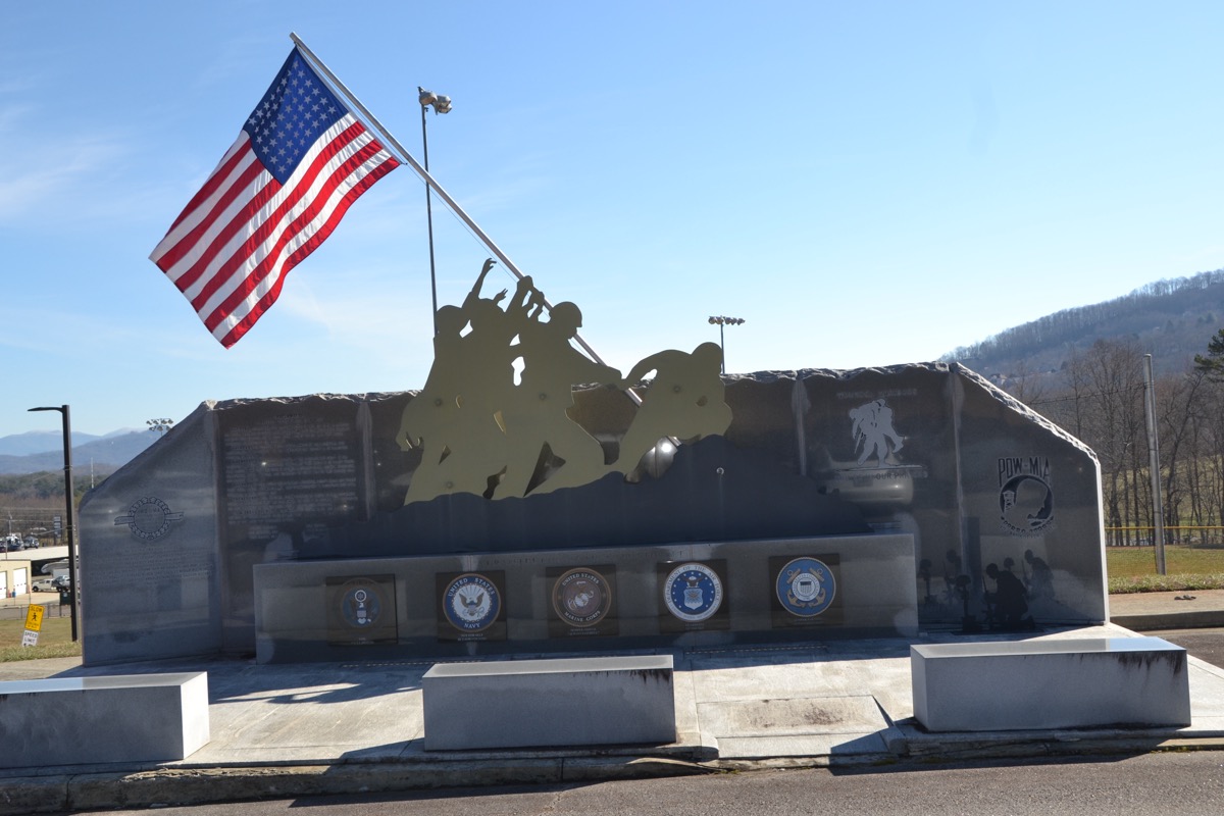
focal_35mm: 36
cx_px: 612
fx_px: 1224
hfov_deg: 53.1
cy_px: 408
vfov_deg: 36.9
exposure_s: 1/200
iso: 100
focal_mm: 24
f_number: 8
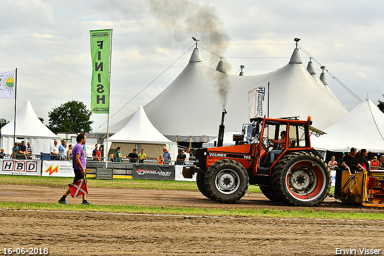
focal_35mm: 75
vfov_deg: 18.2
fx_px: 800
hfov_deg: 27.0
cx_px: 192
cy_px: 128
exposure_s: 1/2000
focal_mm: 50
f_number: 9
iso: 500
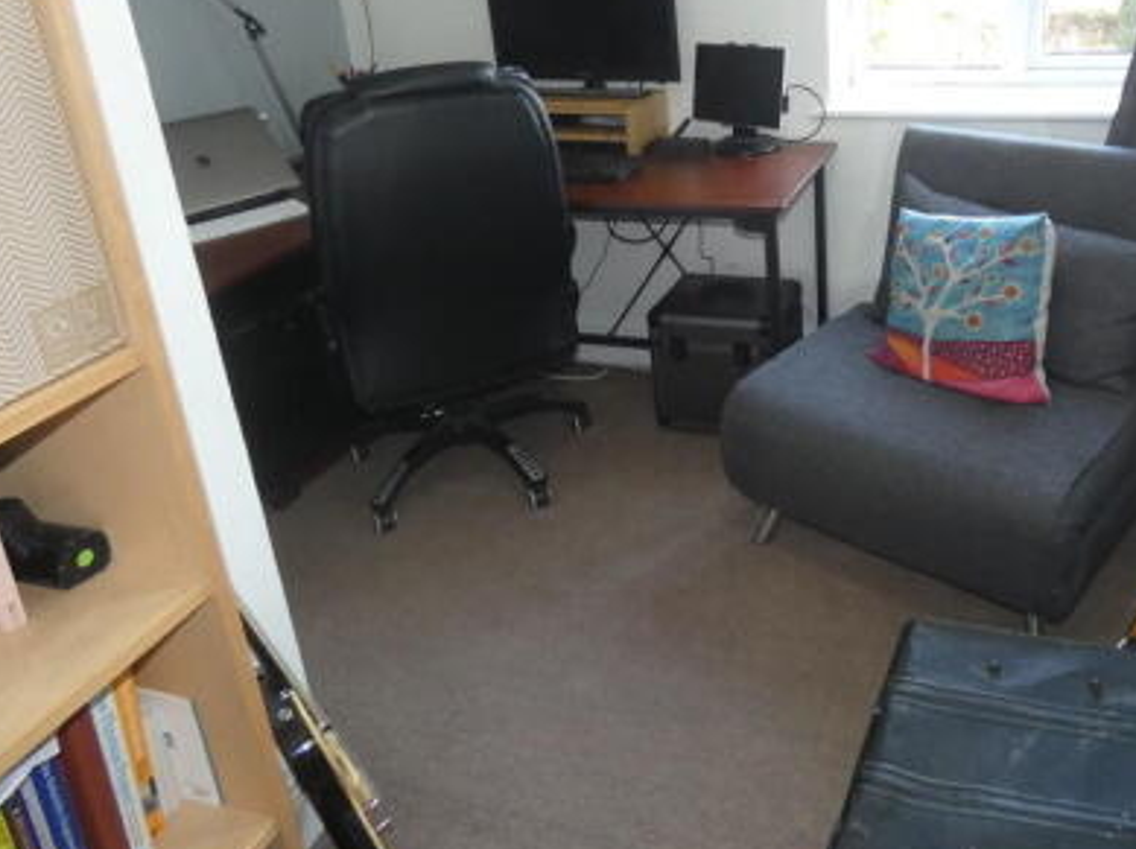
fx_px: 984
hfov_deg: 58.6
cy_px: 270
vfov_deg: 45.9
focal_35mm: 30
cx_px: 758
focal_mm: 3.6
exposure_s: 1/60
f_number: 2.8
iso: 320
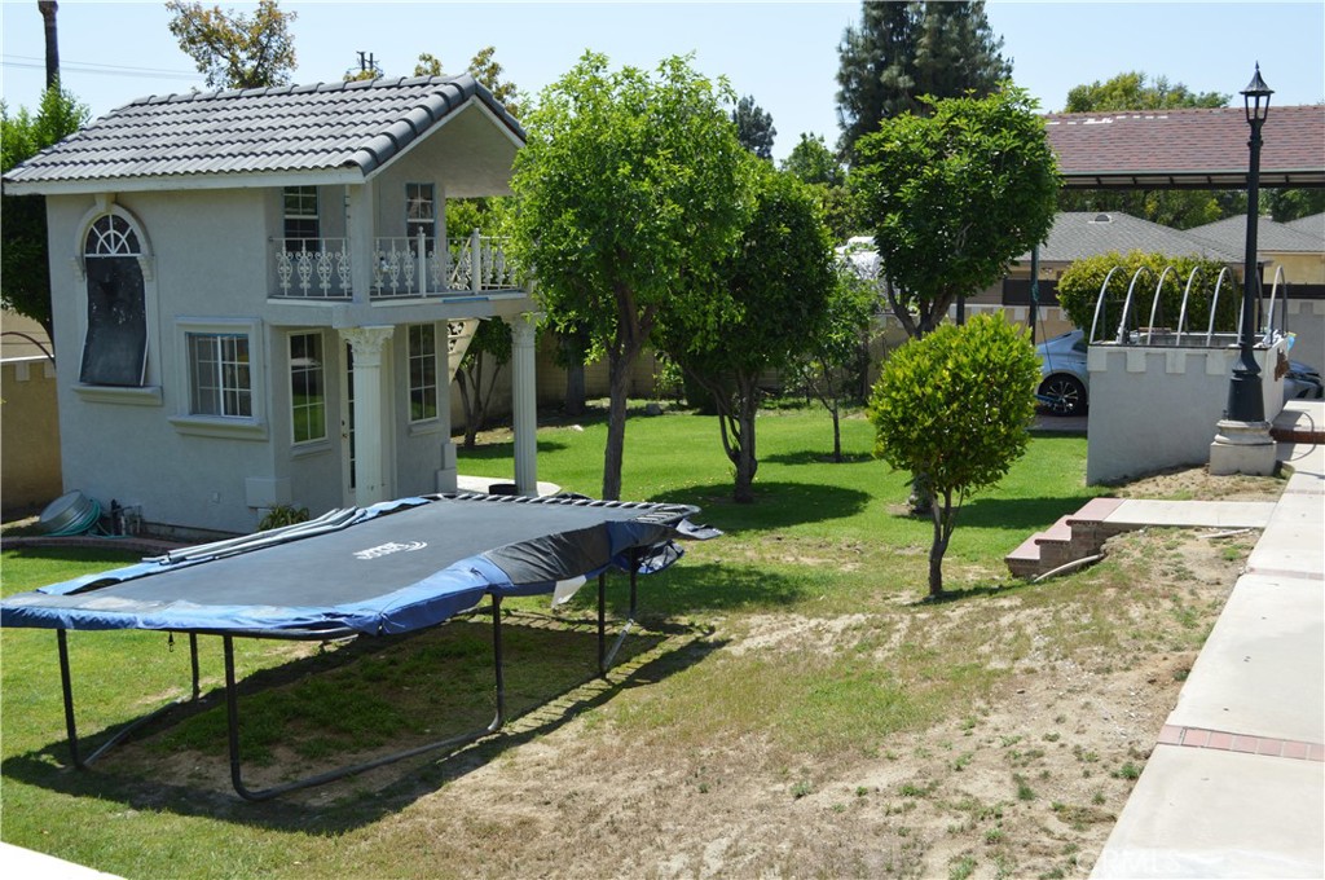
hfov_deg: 49.6
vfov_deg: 34.1
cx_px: 662
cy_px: 440
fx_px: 1434
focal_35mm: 39
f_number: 7.1
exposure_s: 1/200
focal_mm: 26
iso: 100
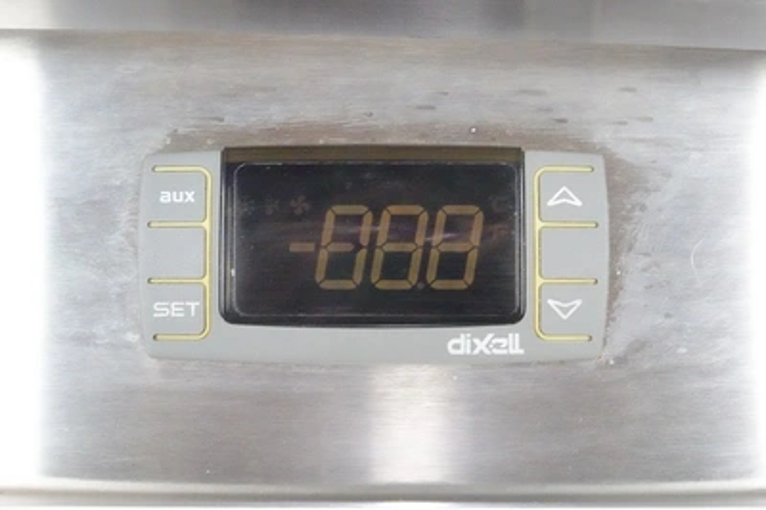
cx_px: 383
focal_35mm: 53
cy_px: 255
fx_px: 1127
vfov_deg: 25.5
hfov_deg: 37.5
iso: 6400
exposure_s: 1/40
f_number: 10
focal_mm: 19.43
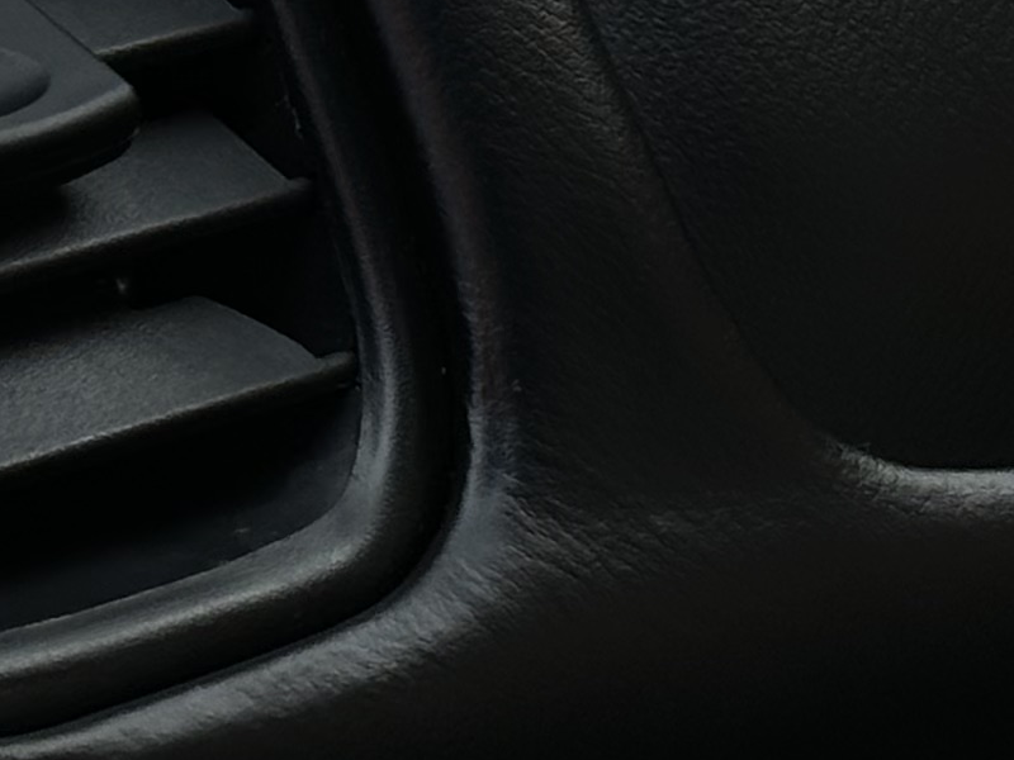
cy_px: -219
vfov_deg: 6.1
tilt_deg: -12.7
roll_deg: -5.8
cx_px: 1430
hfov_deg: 8.0
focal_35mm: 242
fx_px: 7089
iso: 64
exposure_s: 1/131
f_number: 1.78
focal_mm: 6.86
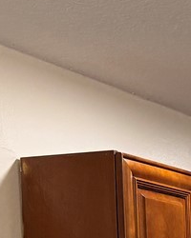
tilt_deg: -5.2
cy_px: 466
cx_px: 420
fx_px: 1060
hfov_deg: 9.4
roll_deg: +0.7
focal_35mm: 150
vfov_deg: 11.6
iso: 100
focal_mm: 6.76
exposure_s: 1/60
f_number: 1.78
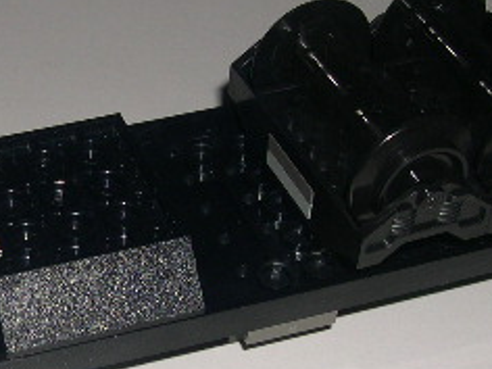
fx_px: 1464
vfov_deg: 14.4
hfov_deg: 18.7
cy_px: 213
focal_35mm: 103
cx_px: 21
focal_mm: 8
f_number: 7.6
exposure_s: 1/60
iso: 100
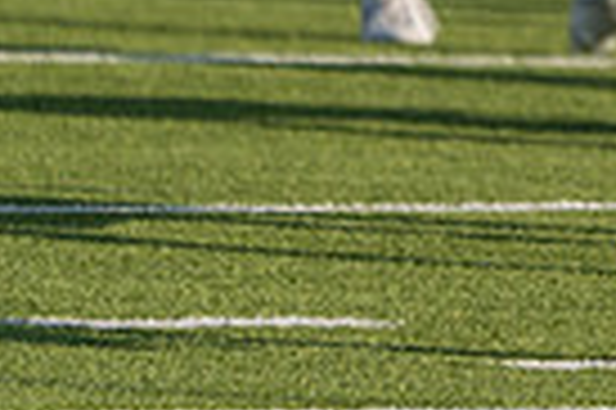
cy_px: -439
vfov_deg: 1.0
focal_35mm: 1400
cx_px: 1219
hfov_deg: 1.5
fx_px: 23927
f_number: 5.6
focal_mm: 330
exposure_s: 1/1250
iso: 125
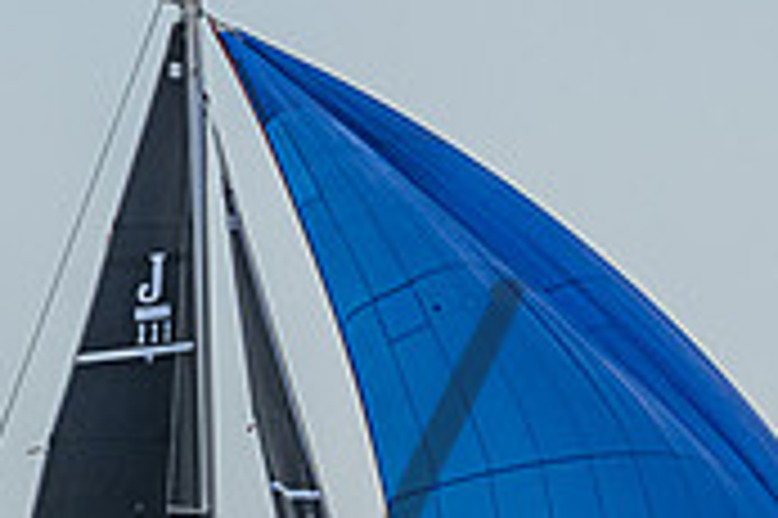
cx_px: 615
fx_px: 16754
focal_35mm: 776
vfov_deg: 1.8
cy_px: 851
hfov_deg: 2.7
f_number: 8
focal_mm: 200
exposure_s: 1/3200
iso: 400
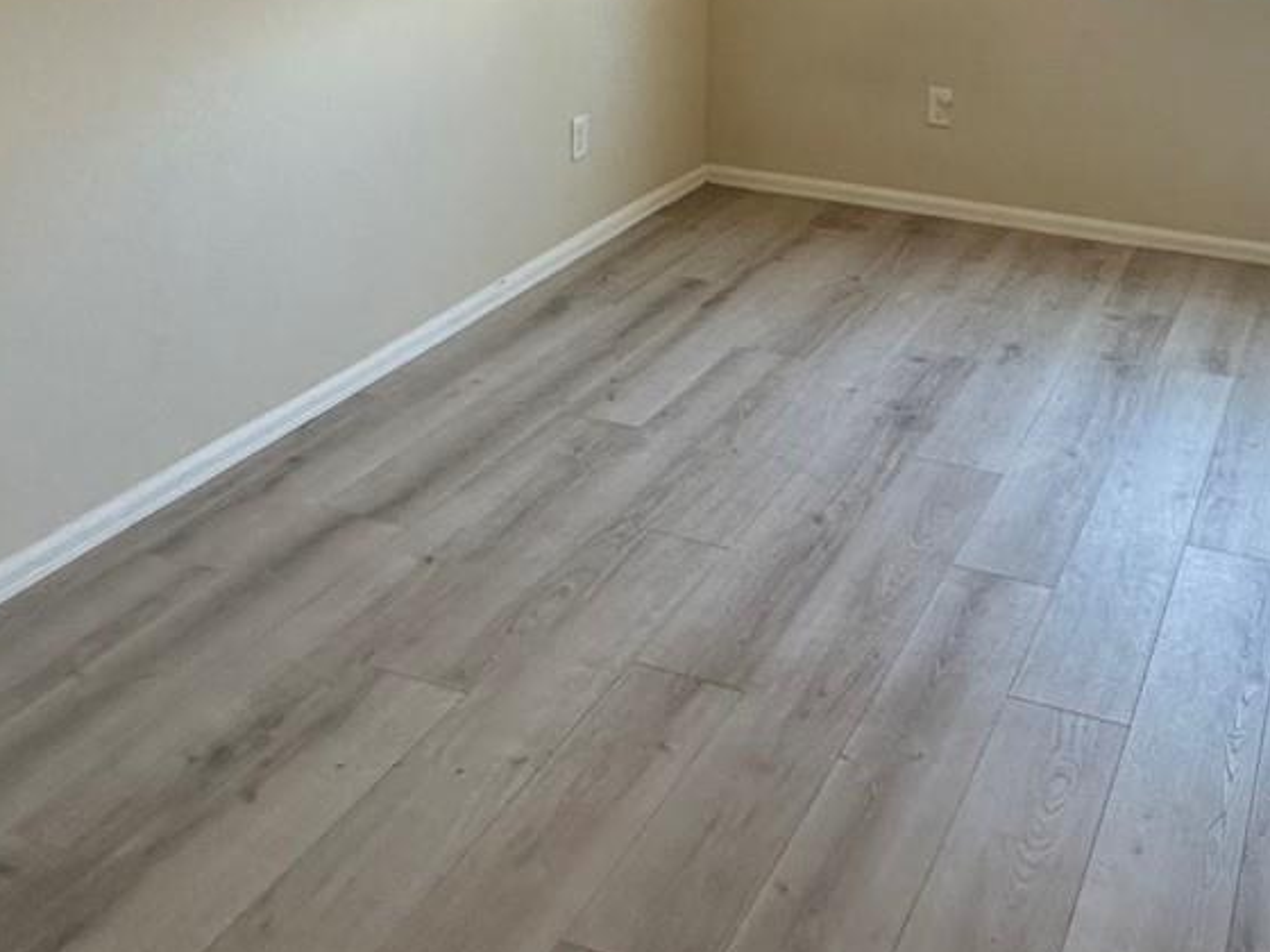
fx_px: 1468
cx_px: 955
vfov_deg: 31.4
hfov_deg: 45.2
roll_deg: -2.0
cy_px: -125
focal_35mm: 40
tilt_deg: -5.3
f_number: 2.2
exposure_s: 1/99
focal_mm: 2.22
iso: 125
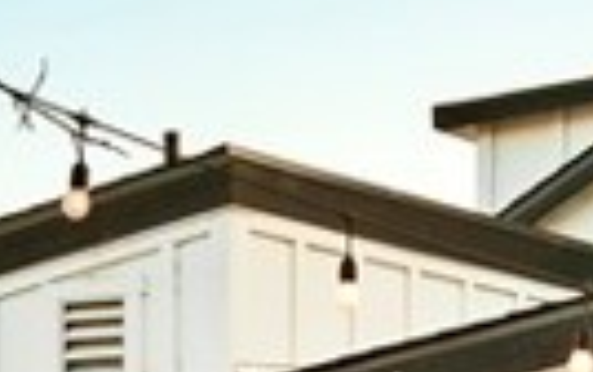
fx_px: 3655
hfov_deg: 9.0
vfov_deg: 5.6
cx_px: 938
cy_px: 926
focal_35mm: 226
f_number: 10
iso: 100
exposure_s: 1/10
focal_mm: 29
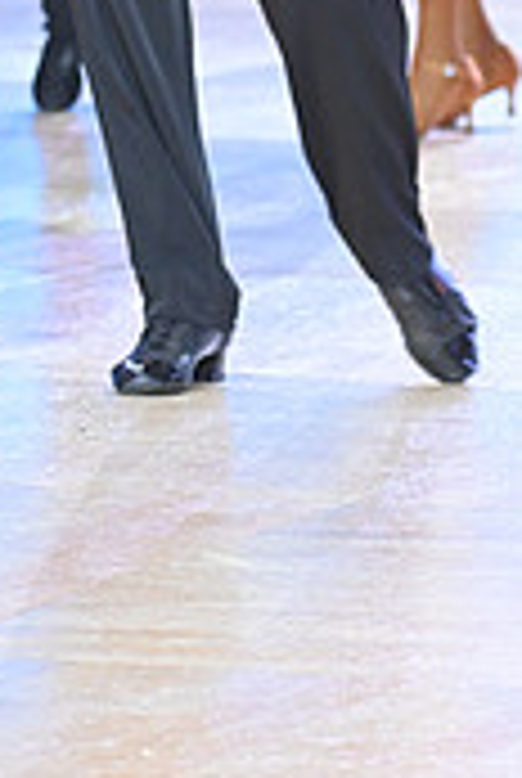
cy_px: -166
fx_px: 7387
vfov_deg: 6.0
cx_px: 803
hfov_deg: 4.0
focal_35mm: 341
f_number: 4
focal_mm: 102
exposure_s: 1/250
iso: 2000
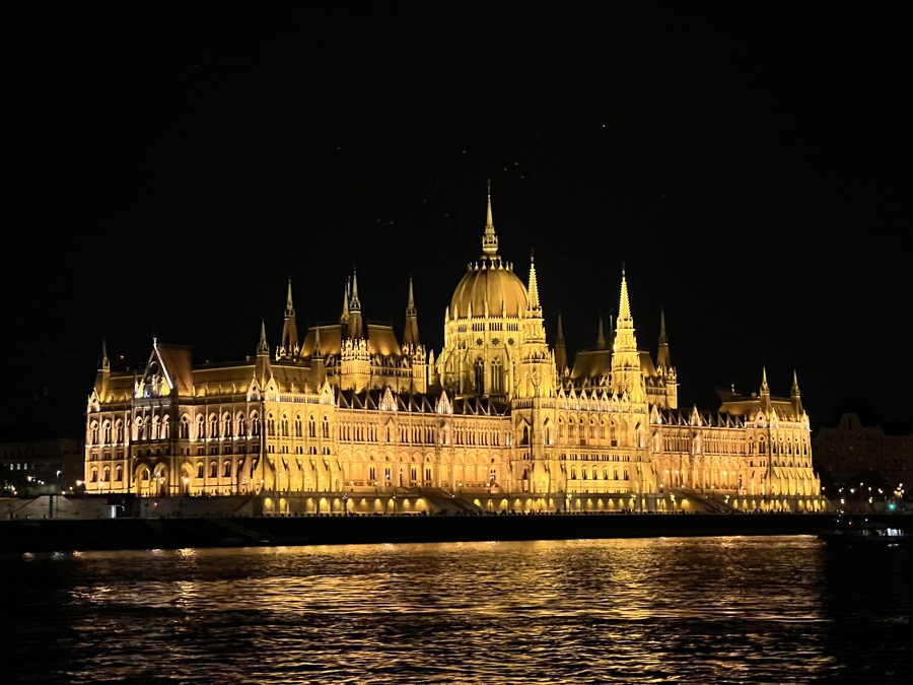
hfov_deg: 25.3
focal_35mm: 77
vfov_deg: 19.1
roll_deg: +1.1
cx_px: 456
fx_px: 2031
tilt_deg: +4.8
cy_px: 342
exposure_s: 1/34
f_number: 2.8
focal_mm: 9
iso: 2000
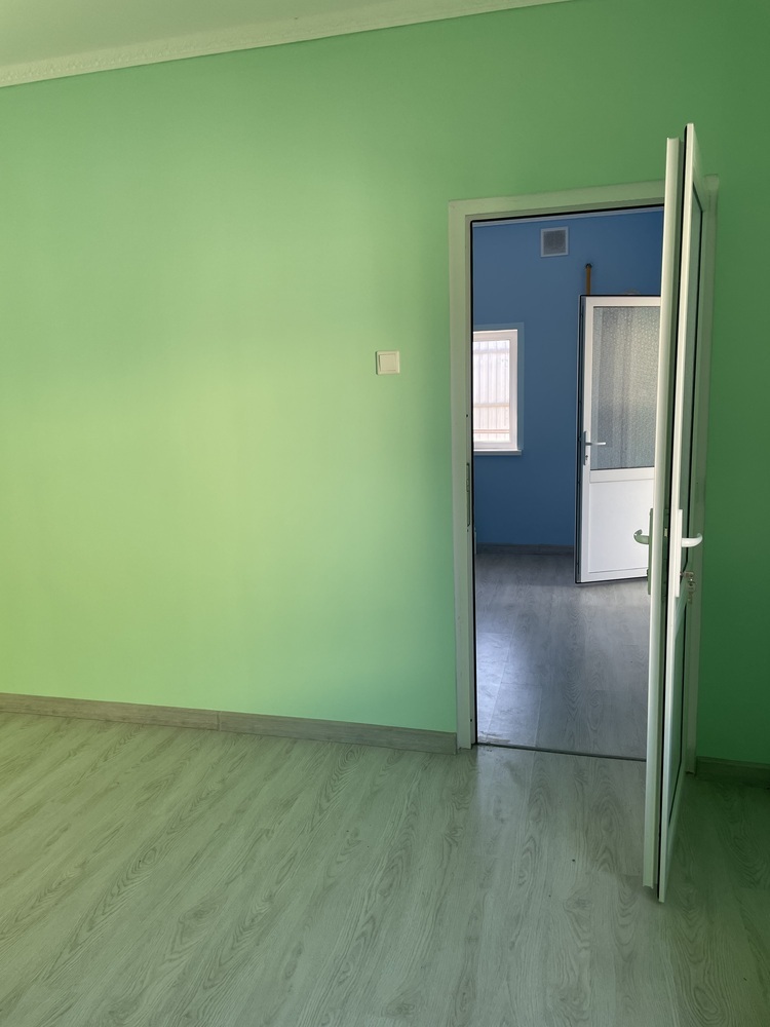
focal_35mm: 26
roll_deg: +1.8
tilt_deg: -8.6
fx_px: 771
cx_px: 385
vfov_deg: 67.3
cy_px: 514
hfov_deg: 53.1
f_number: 1.6
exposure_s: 1/121
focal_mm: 4.2
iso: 64
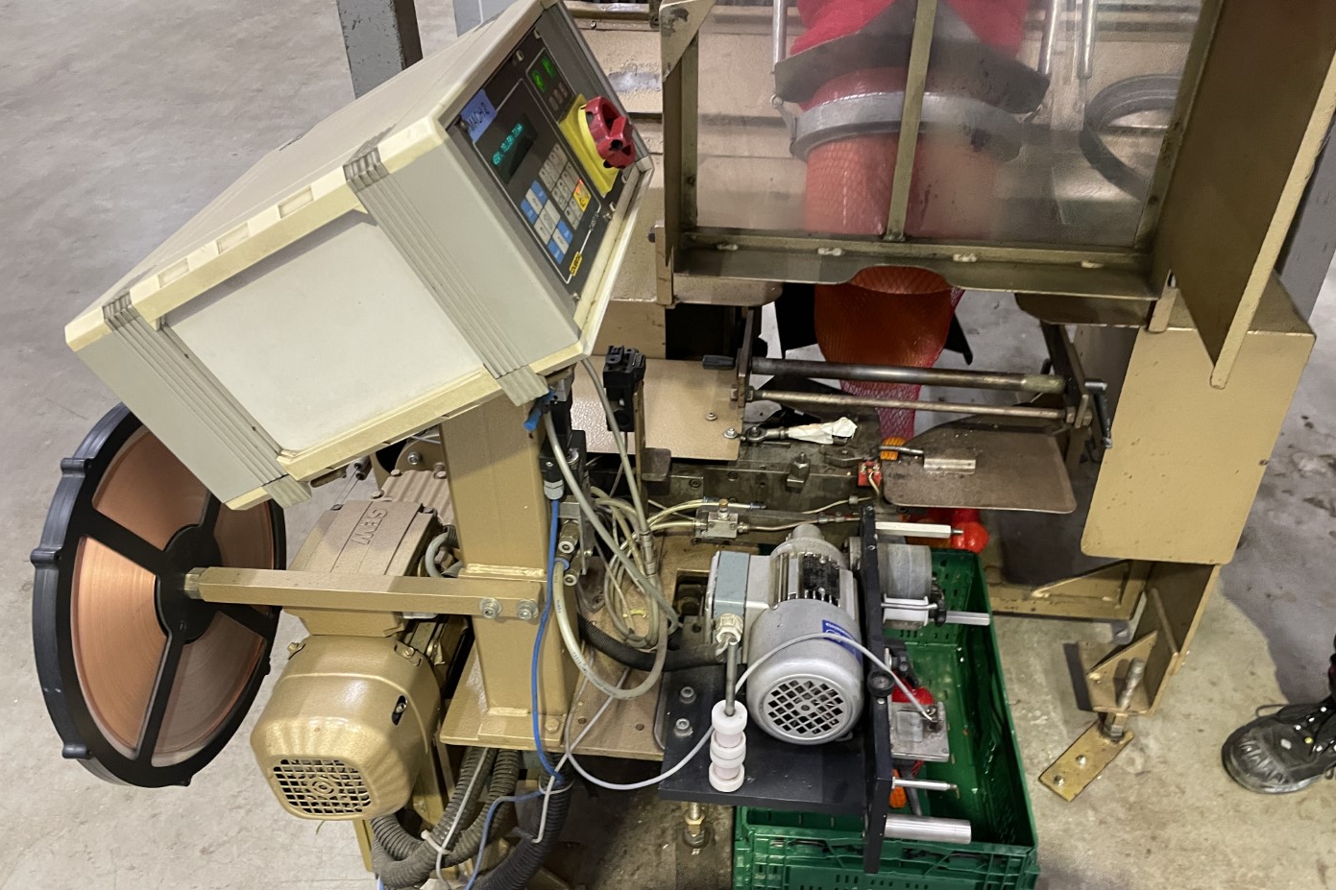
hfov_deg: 65.5
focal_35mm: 28
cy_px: 488
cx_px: 689
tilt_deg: -35.6
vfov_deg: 46.3
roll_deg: +1.7
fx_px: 1039
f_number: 1.6
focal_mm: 4.2
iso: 320
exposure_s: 1/50
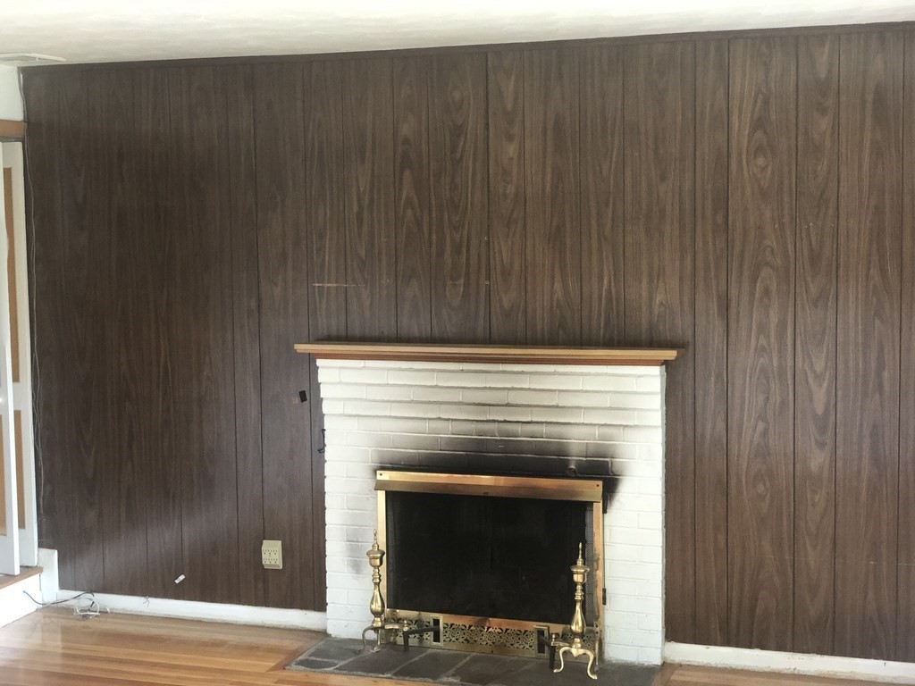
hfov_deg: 36.8
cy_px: 343
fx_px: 1375
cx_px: 458
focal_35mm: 52
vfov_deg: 28.0
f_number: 2.4
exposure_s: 1/24
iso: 125
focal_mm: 6
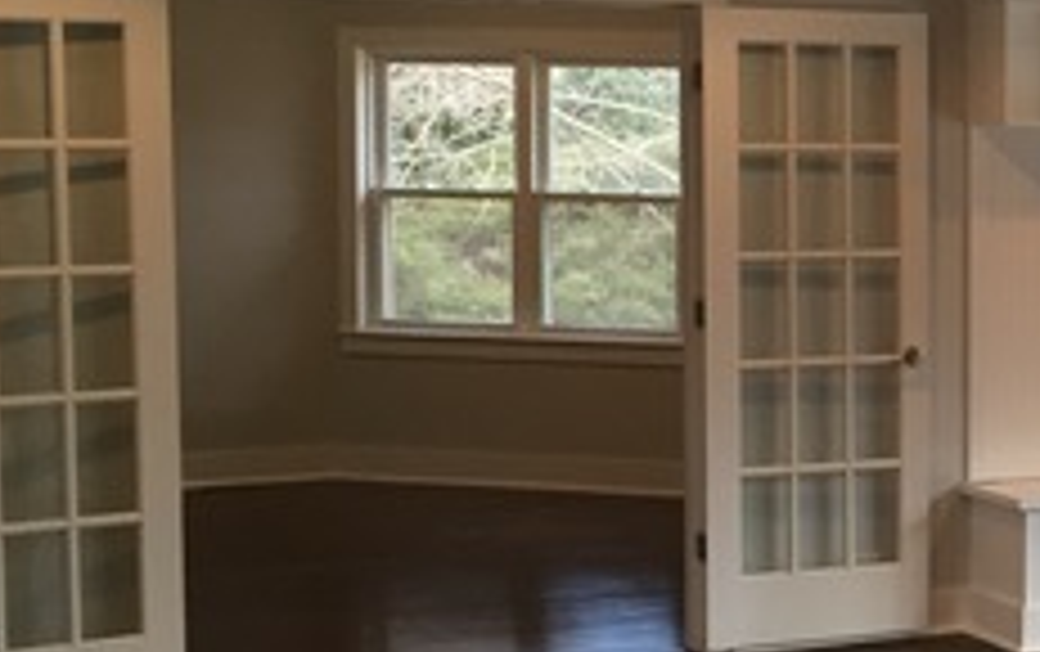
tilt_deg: -5.0
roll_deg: -1.1
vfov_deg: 15.4
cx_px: 1225
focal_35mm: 85
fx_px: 2412
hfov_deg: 22.5
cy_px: 337
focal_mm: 4.15
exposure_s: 1/30
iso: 32
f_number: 2.2
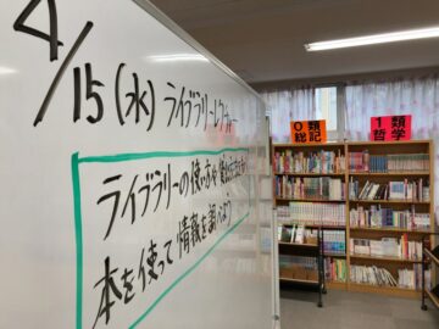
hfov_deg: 63.4
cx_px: 220
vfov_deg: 49.7
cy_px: 164
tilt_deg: -1.6
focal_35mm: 28
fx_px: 355
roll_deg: +1.2
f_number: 1.8
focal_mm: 3.99
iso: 64
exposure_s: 1/120
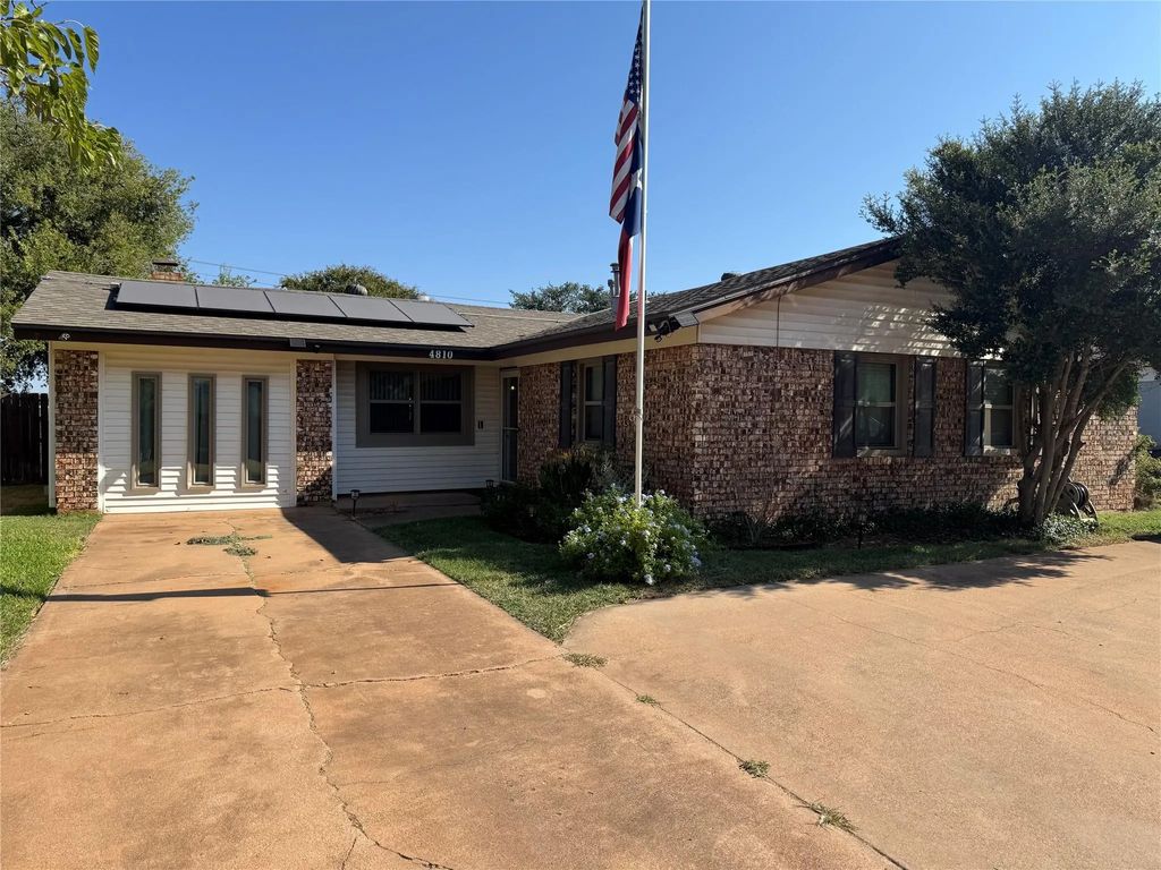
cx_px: 580
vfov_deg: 56.8
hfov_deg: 71.6
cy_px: 435
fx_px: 805
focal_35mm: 24
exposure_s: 1/4310
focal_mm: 6.76
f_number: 1.78
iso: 80
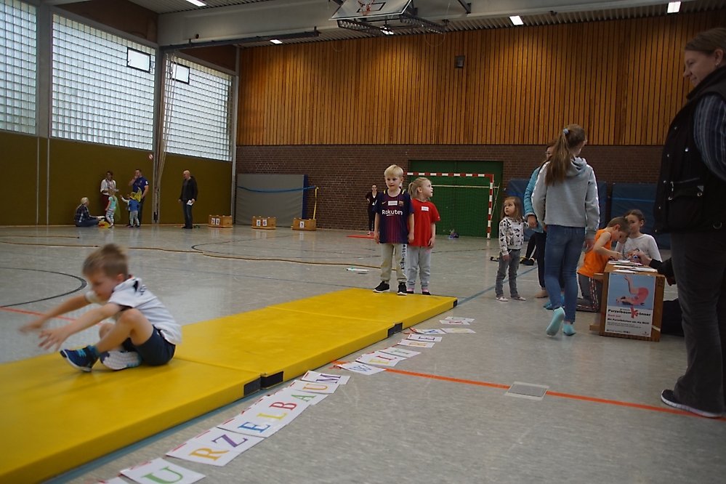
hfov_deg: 67.4
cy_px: 242
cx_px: 363
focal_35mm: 27
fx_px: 544
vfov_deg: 47.9
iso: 500
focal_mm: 18
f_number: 3.5
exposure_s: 1/60
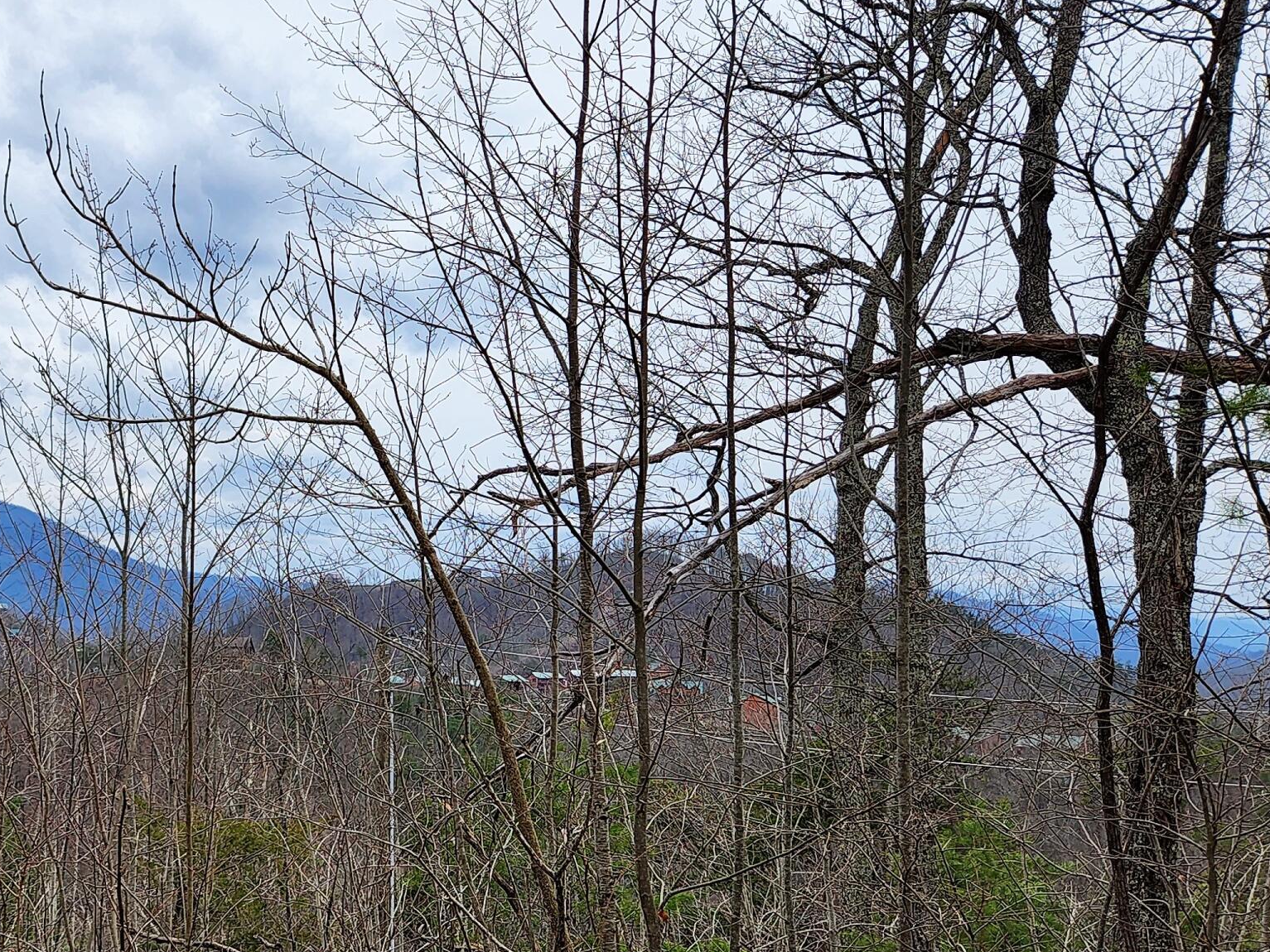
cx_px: 104
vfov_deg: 32.1
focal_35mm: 45
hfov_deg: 38.8
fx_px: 1651
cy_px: 545
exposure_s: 1/1132
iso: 20
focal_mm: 5.4
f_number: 1.8
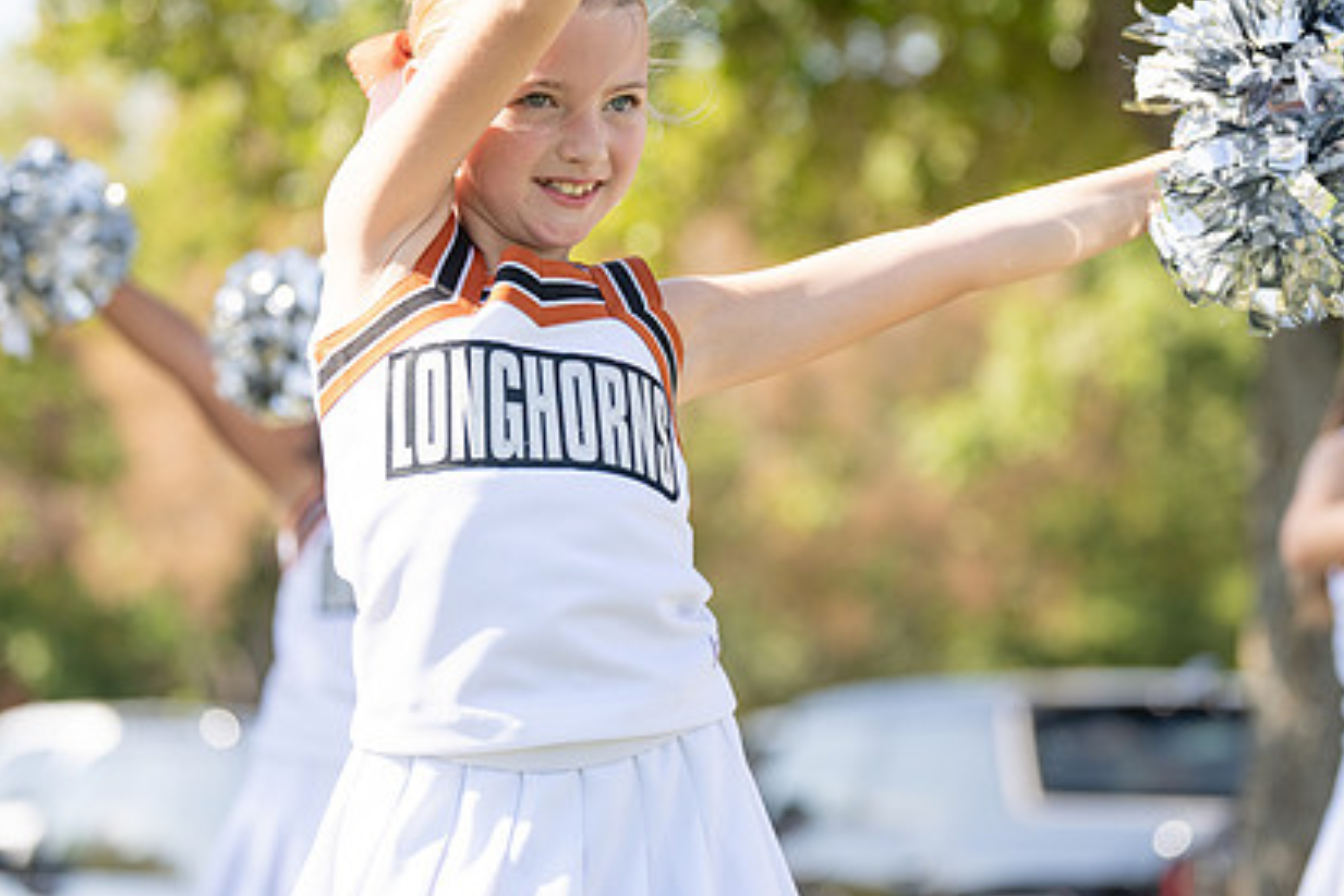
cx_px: 651
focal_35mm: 144
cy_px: 289
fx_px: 5376
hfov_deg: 14.3
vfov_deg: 9.5
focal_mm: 102
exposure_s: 1/1000
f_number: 2.8
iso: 160
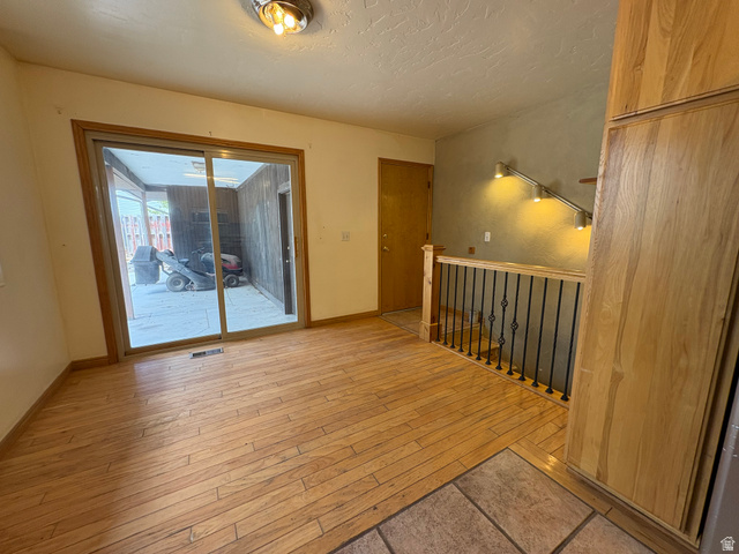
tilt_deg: -8.6
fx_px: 299
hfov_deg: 102.1
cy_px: 277
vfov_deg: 85.7
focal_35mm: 14
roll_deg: +0.2
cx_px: 370
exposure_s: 1/60
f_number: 2.2
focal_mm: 2.22
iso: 160
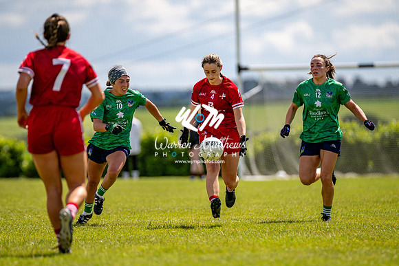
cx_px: 210
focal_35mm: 388
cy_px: 143
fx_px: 4300
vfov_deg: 3.5
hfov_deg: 5.3
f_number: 2.8
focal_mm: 300
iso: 125
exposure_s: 1/6400
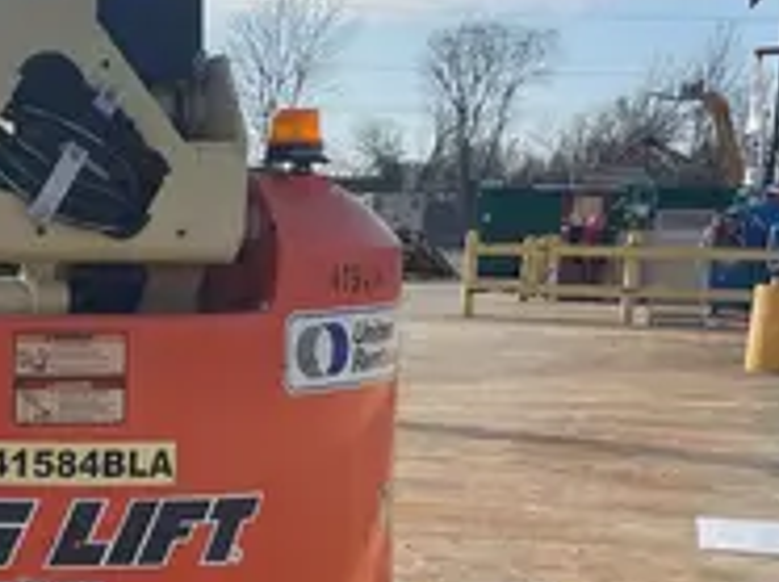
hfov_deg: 22.9
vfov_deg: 18.7
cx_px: -197
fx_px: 1731
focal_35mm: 77
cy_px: 542
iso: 32
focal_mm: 4.2
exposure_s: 1/4464
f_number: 1.6
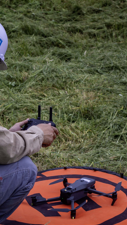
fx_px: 807
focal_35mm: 135
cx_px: 28
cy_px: 113
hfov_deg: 9.0
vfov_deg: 15.9
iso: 200
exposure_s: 1/1600
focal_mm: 55
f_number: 5.6
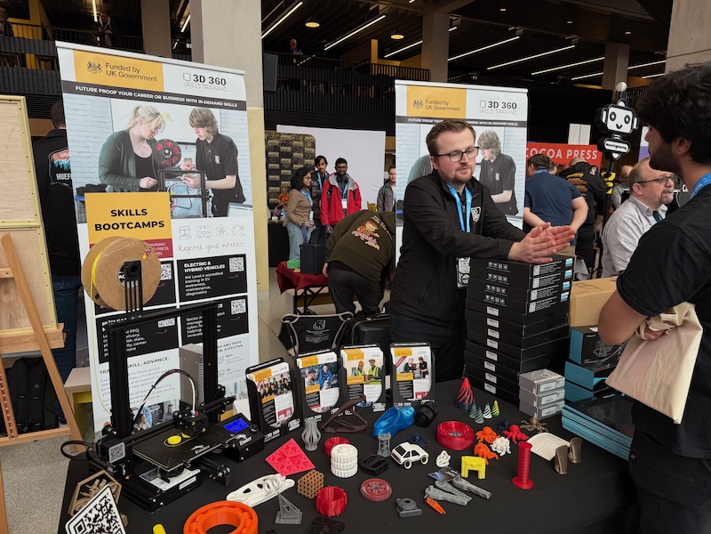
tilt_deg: -10.6
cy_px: 267
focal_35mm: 24
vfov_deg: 56.8
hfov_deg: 71.6
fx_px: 493
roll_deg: -0.9
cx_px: 356
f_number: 1.78
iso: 64
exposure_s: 1/222
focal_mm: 6.76
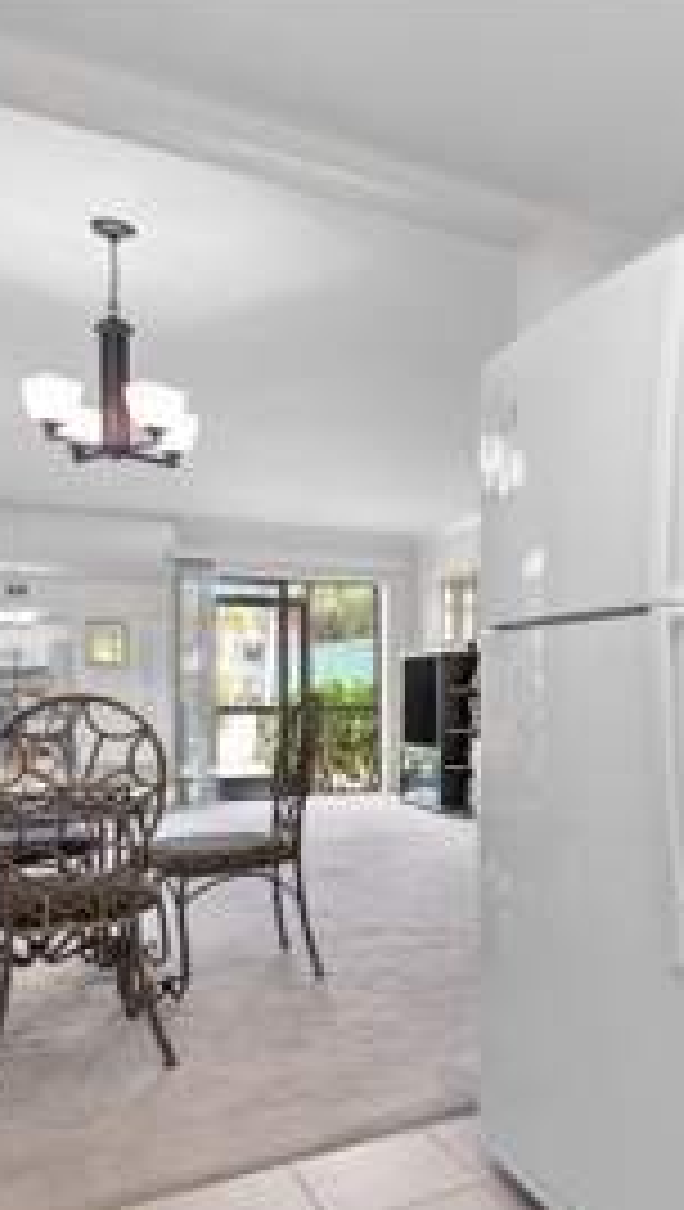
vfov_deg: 67.4
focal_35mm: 28
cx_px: 590
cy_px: 702
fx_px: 900
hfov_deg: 39.2
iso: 800
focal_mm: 10
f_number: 4.5
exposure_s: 1/60
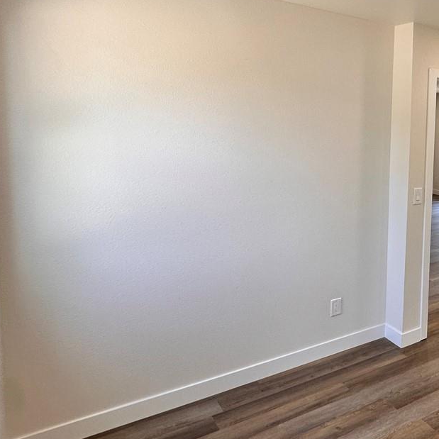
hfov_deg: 40.5
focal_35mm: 32
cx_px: 490
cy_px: 167
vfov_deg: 50.6
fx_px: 459
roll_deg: -2.3
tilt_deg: -6.4
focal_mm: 2.22
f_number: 2.2
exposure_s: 1/120
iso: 80
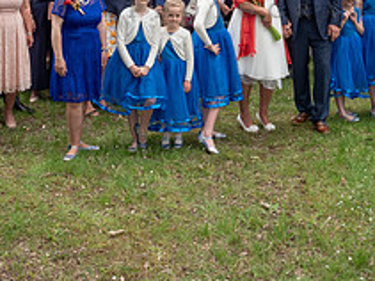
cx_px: 254
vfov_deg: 18.2
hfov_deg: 25.2
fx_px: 834
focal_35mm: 77
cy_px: -54
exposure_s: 1/50
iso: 100
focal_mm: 14
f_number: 9
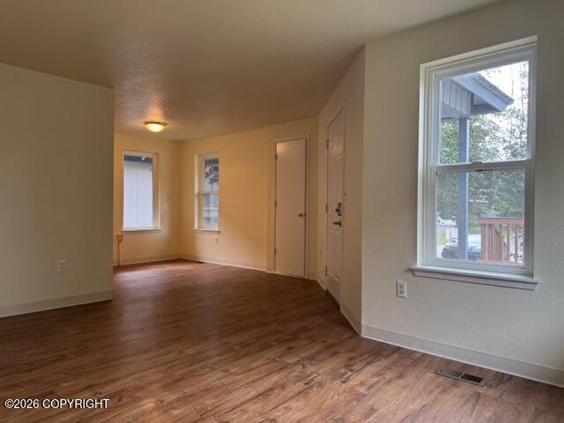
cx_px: 282
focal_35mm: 24
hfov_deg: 71.6
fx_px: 391
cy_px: 212
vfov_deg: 56.8
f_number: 1.78
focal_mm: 6.76
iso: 125
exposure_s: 1/120
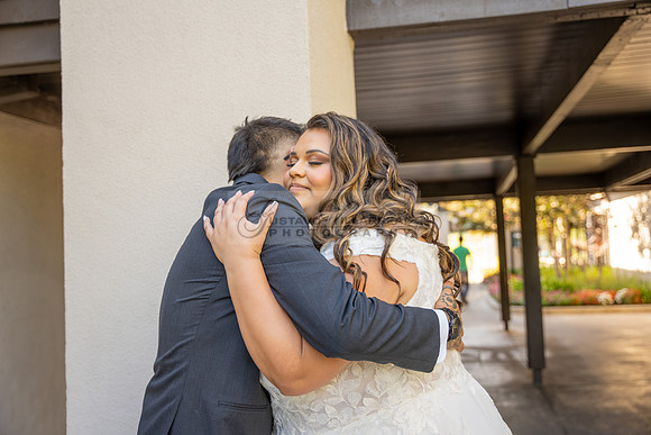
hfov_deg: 52.7
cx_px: 326
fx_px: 657
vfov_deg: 36.6
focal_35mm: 36
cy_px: 218
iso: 125
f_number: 3.2
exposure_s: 1/80
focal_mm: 36.3
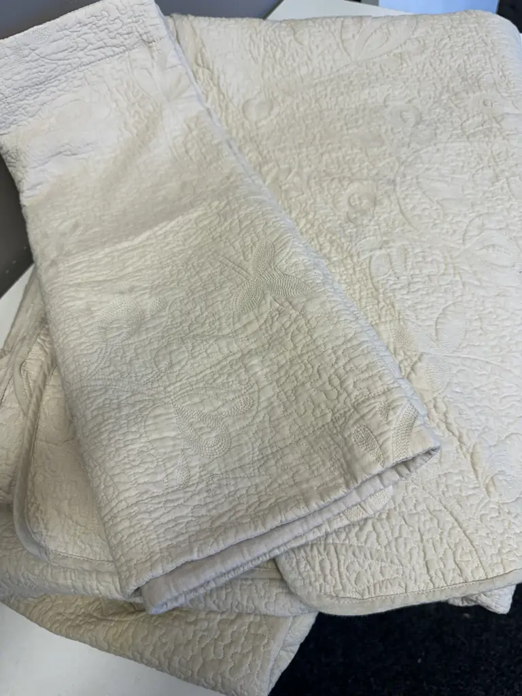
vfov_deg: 71.6
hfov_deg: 56.8
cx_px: 261
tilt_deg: -60.0
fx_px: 483
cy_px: 348
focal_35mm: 24
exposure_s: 1/100
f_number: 1.78
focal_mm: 6.86
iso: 64
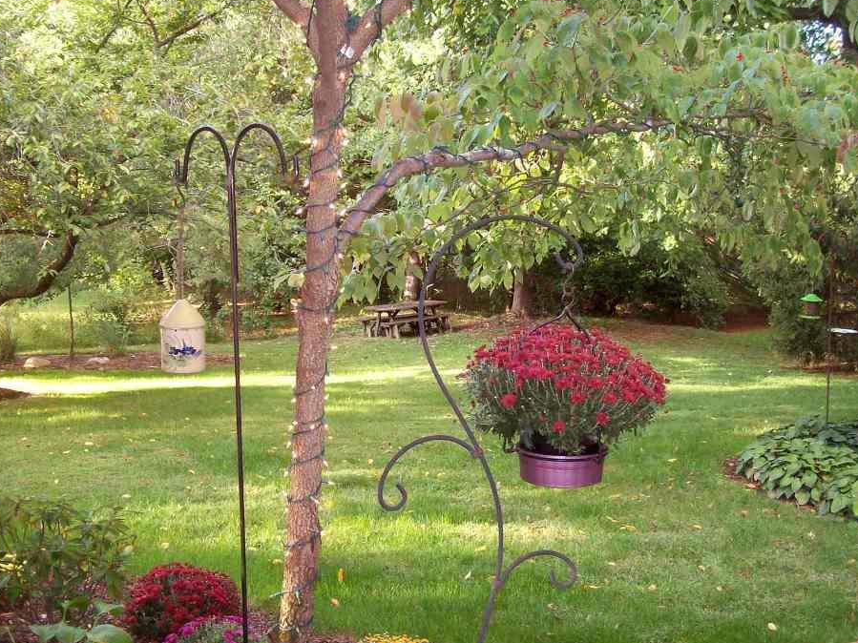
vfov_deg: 35.1
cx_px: 398
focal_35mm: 41
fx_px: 1016
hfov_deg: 45.7
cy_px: 337
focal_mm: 6
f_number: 2.7
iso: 140
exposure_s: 1/64
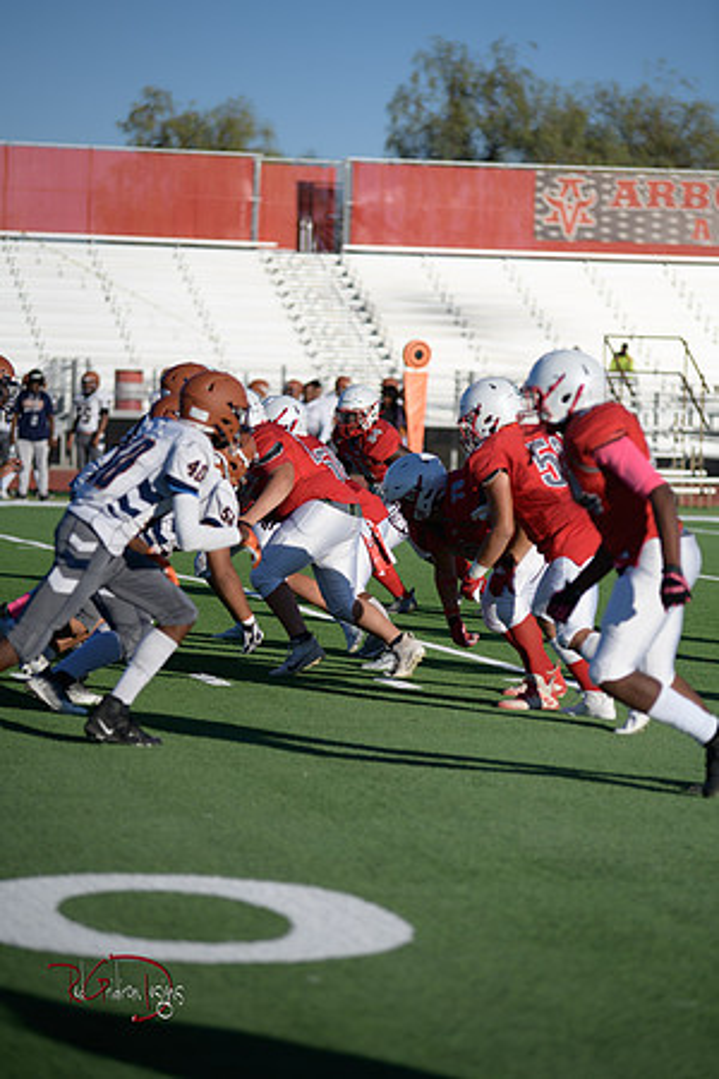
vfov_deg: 14.7
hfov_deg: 9.8
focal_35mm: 140
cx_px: 360
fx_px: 4194
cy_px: 540
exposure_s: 1/5000
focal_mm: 140
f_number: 2.8
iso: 160
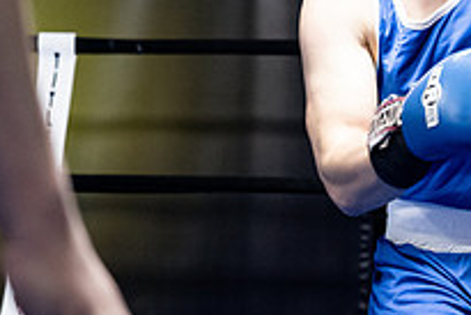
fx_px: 2592
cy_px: 22
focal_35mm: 198
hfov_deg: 10.3
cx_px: 510
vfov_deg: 6.9
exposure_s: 1/1000
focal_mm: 70
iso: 8000
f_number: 2.8
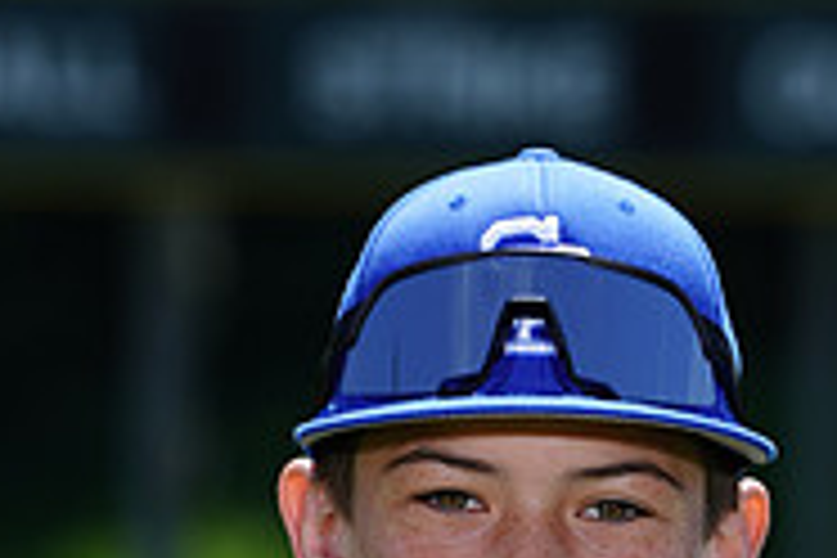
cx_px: 520
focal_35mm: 836
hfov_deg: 2.5
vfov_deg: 1.6
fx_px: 19435
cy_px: 940
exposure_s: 1/250
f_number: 8
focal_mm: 268
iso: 100
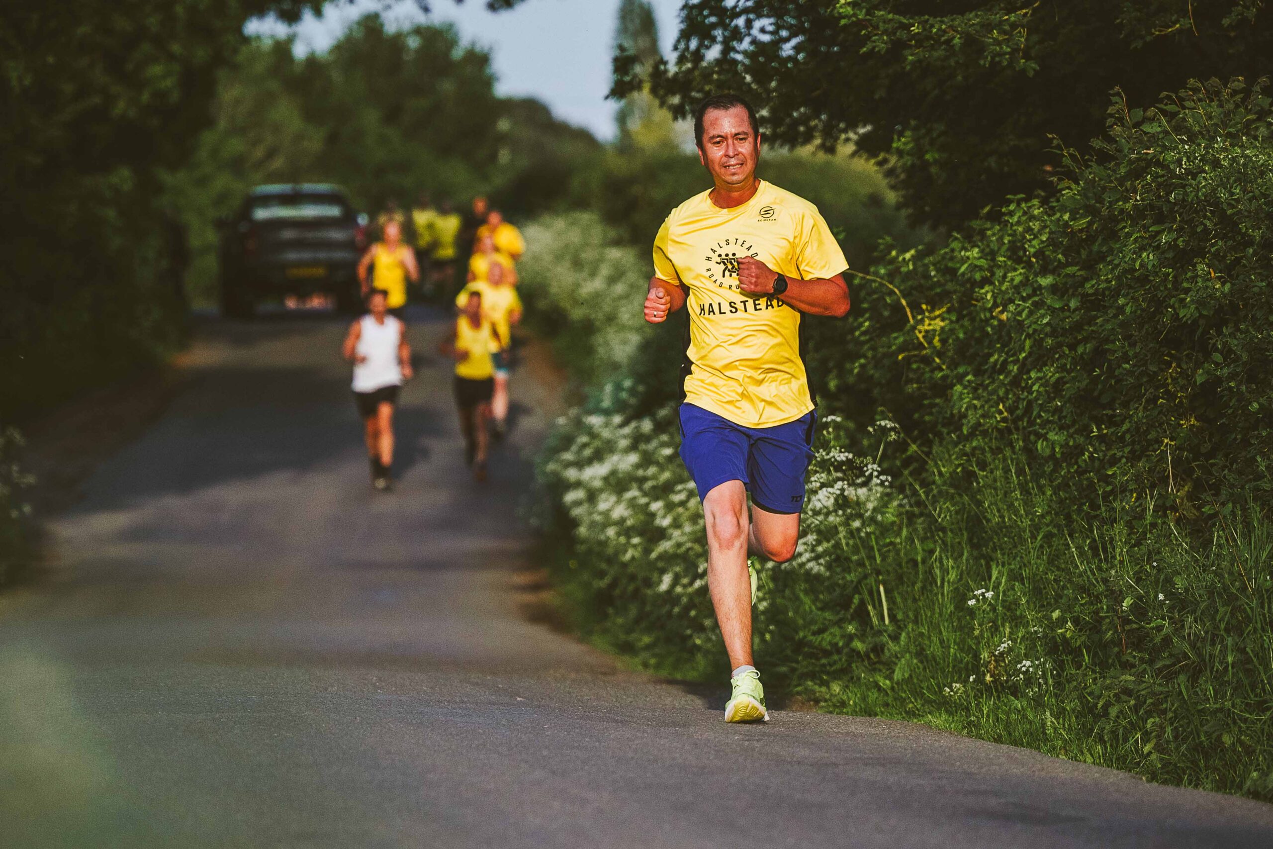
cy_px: 424
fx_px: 6895
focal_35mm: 195
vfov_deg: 7.0
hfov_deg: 10.5
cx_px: 636
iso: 500
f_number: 2.8
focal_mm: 130
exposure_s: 1/6400
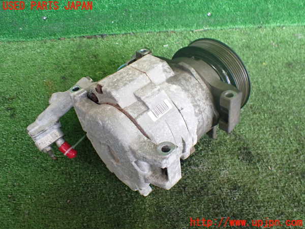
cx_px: 152
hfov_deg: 60.0
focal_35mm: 30
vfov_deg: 46.8
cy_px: 114
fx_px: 264
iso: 500
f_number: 2.3
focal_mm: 5.4
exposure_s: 1/125
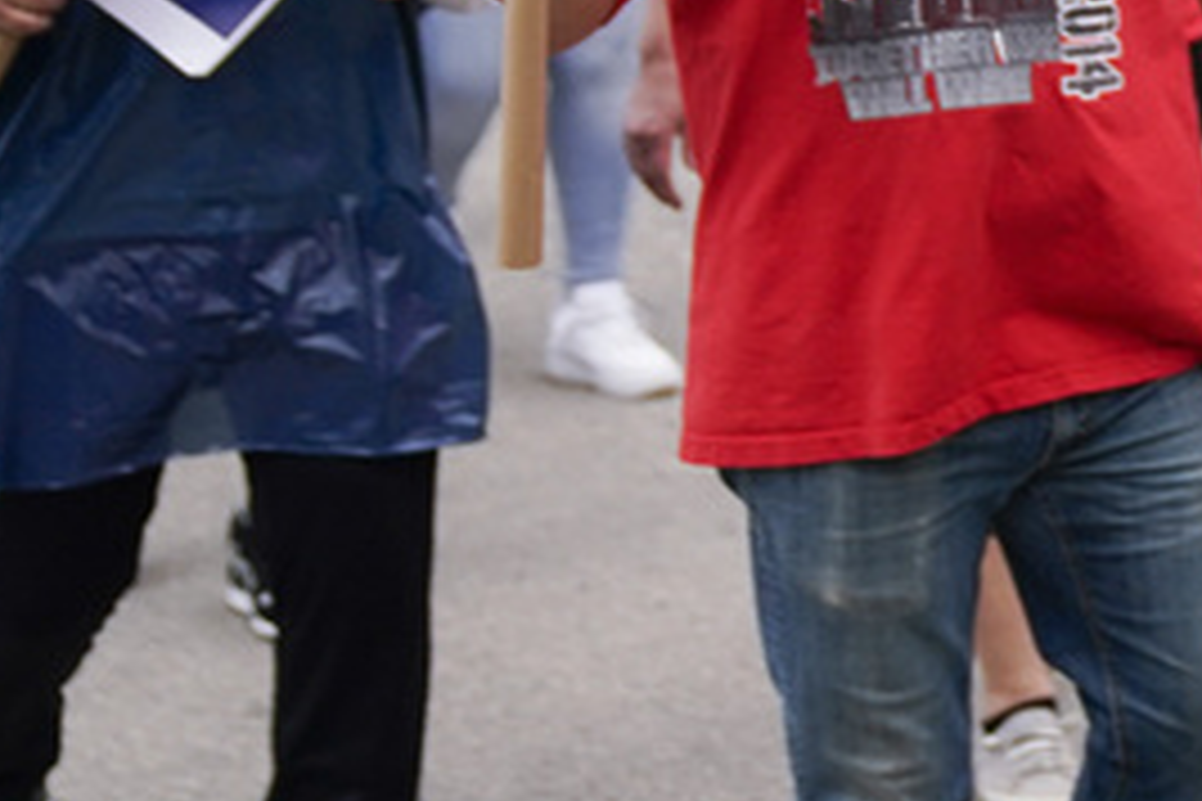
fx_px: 4741
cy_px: -439
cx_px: 2057
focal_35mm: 142
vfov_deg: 9.4
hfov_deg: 13.2
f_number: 2.8
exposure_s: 1/6400
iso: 400
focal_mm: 37
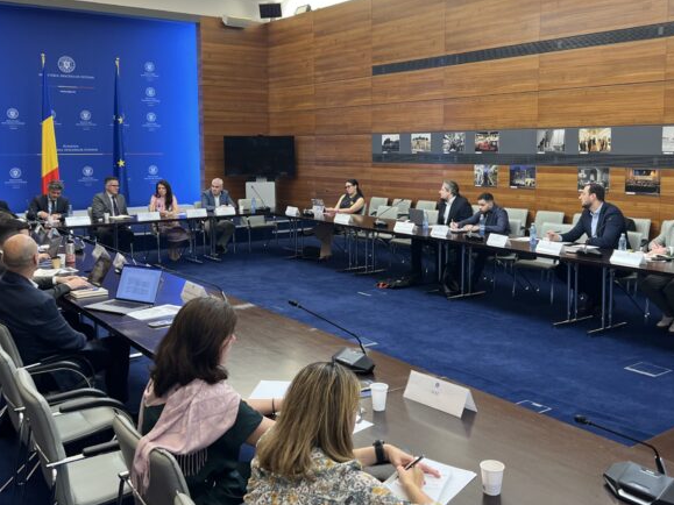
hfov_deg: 51.3
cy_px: 212
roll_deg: +0.3
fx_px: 701
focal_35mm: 36
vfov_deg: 39.5
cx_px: 354
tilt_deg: -5.9
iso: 125
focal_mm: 5.7
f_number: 1.5
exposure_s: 1/50
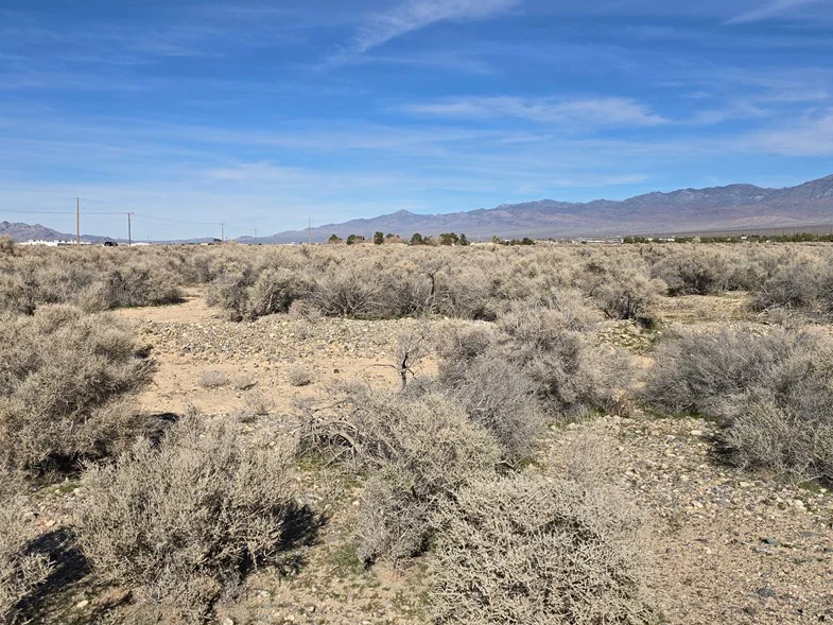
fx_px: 722
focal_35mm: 30
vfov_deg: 46.8
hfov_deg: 59.8
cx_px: 375
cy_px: 314
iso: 12
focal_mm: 6.3
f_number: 1.7
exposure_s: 1/1376
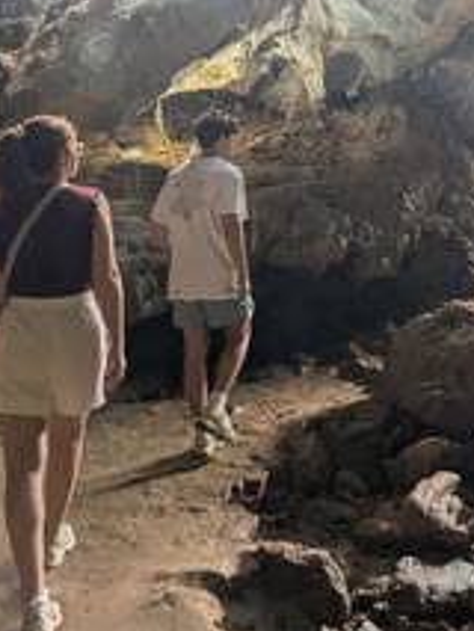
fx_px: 875
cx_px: 444
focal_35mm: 48
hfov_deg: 28.8
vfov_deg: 38.3
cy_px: 136
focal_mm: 2.35
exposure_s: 1/50
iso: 157
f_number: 2.2
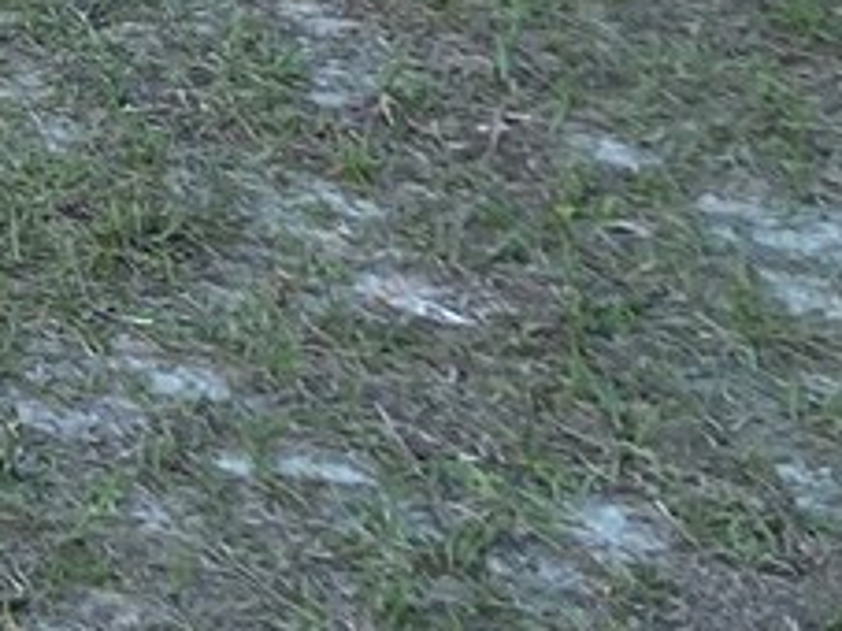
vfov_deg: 7.1
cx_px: -1910
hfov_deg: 8.5
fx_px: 4449
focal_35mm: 183
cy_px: -1384
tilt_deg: -3.1
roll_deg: -1.3
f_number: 1.8
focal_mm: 4.25
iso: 32
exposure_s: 1/778
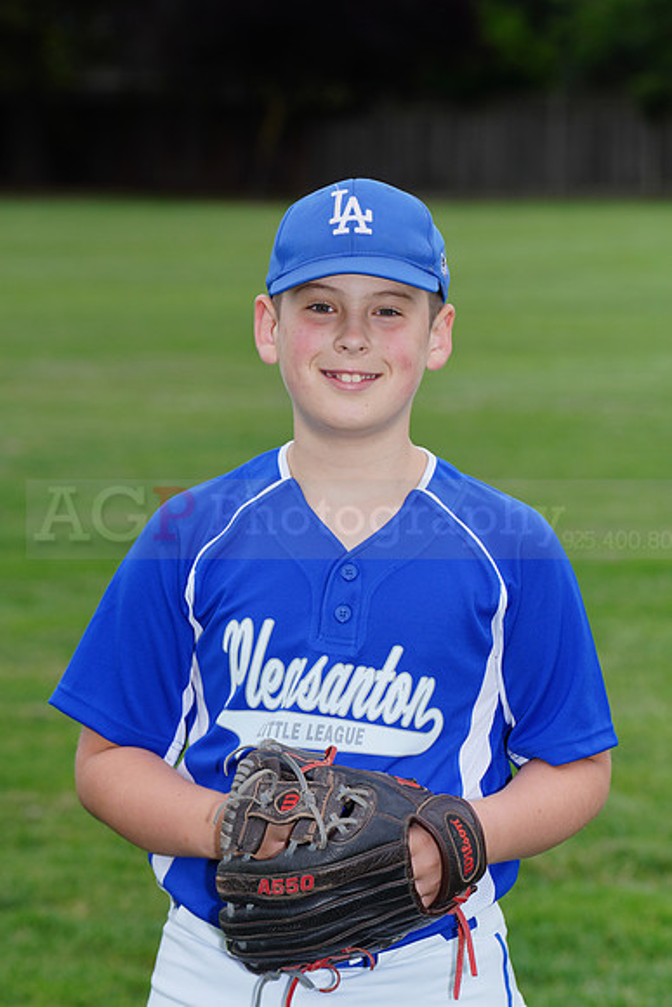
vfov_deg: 10.6
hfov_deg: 7.1
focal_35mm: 194
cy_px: 504
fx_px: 5428
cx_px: 336
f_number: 9
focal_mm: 194
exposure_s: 1/200
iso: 200
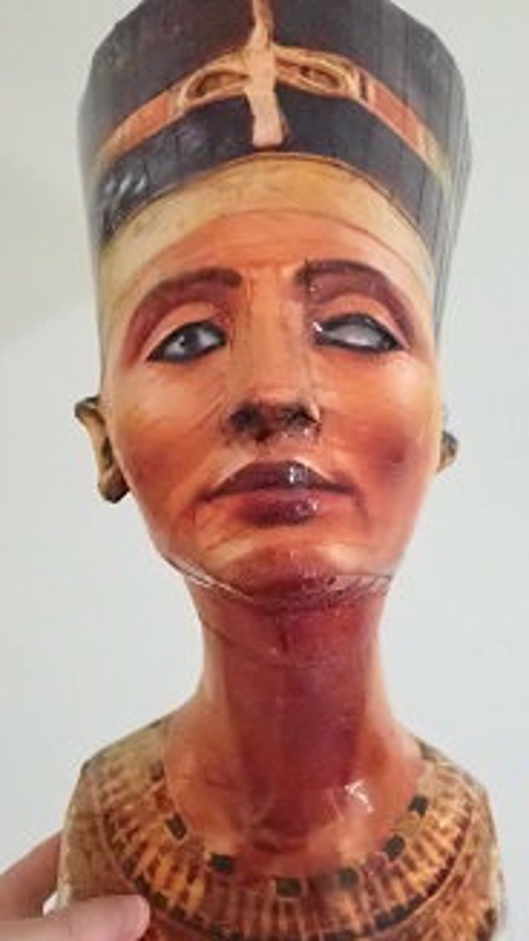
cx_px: 270
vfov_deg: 50.4
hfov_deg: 29.7
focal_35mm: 40
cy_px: 506
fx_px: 997
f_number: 2.3
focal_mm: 5.5
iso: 6400
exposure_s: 1/25
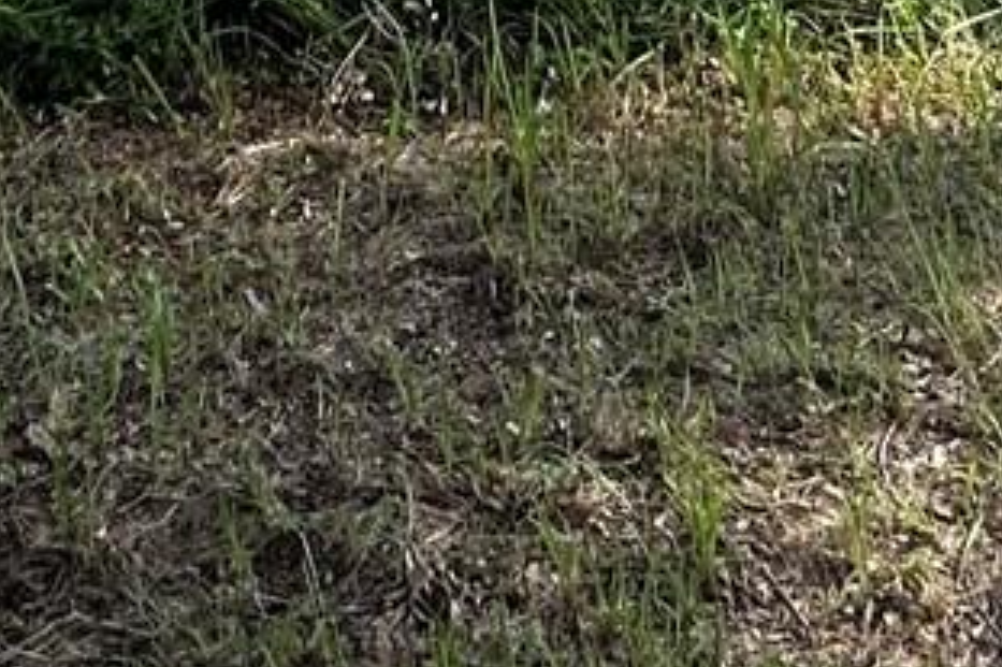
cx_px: 644
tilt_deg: +6.4
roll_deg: -0.6
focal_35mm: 75
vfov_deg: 13.2
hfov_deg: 26.9
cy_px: -973
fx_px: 2086
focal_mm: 2.22
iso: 50
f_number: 2.2
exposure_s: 1/917
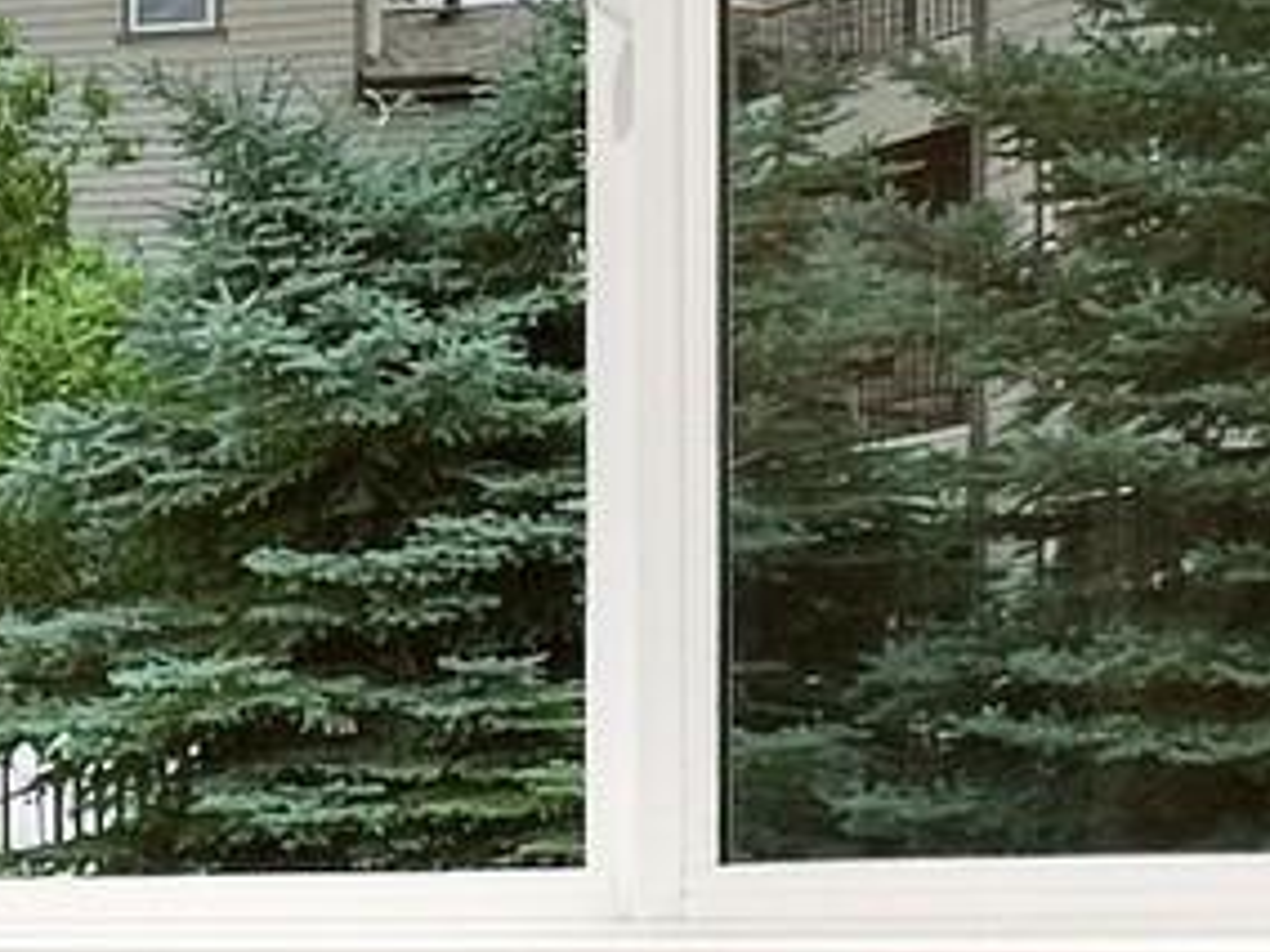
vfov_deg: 18.3
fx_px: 2898
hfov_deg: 18.6
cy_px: 912
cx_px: -1073
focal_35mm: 79
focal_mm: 2.2
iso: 320
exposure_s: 1/120
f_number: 2.2
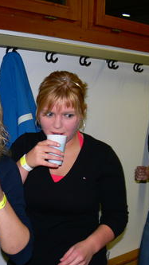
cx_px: 25
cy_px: 140
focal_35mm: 54
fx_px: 380
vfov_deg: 38.5
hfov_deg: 21.9
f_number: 2.8
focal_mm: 7.4
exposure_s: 1/30
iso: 100
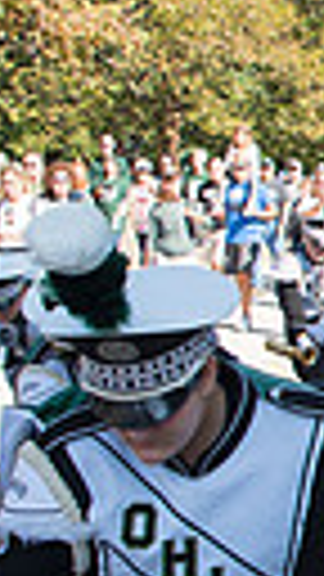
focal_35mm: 114
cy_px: 385
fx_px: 1741
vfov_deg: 18.7
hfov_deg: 8.8
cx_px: 950
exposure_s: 1/500
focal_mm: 24
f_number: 5.6
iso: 200
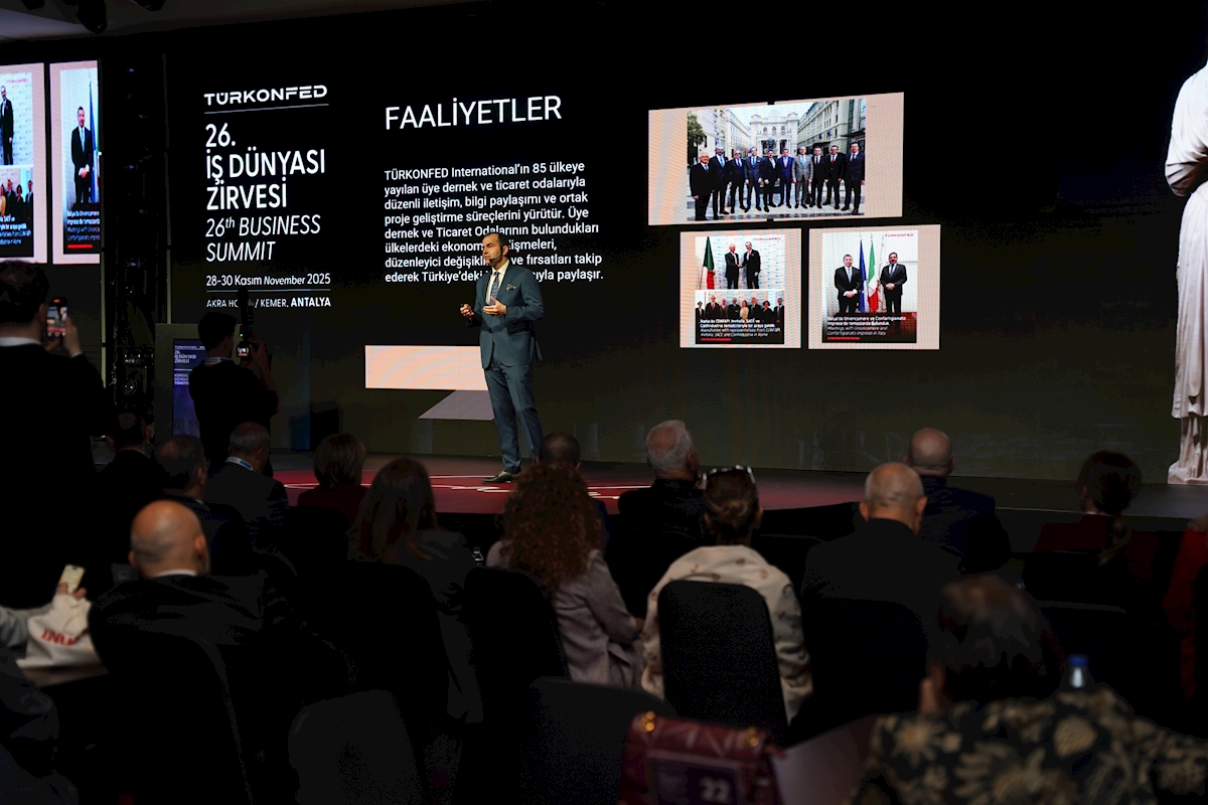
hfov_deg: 36.2
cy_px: 402
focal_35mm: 55
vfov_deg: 24.6
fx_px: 1849
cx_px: 604
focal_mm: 55.1
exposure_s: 1/160
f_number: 2.8
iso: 500
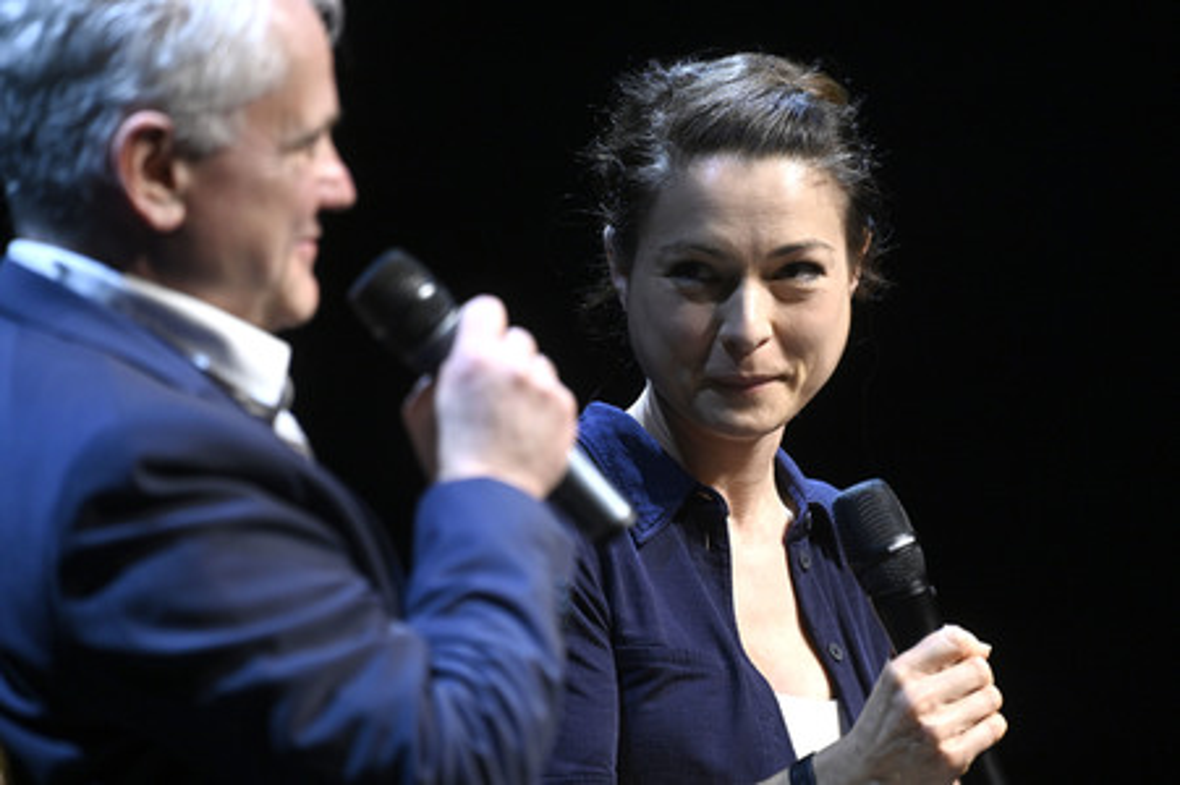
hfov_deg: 4.5
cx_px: 590
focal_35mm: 460
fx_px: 15066
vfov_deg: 3.0
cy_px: 392
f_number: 5.6
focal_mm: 460
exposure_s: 1/320
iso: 2500
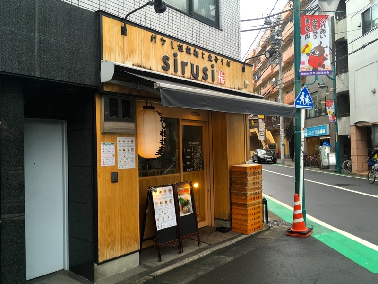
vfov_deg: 48.2
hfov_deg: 61.7
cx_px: 189
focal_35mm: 29
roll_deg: +1.5
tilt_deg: +0.4
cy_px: 142
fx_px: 317
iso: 32
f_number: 2.2
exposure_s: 1/120
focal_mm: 4.15
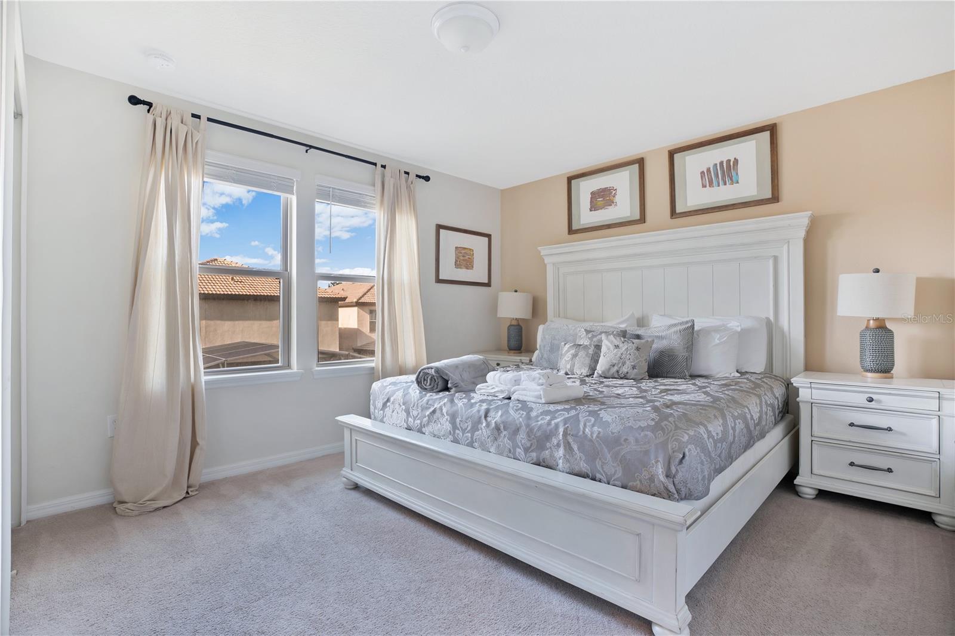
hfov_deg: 96.7
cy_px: 318
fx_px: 424
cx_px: 478
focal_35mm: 16
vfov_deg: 73.7
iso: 640
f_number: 7.1
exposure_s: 1/3
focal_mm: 16
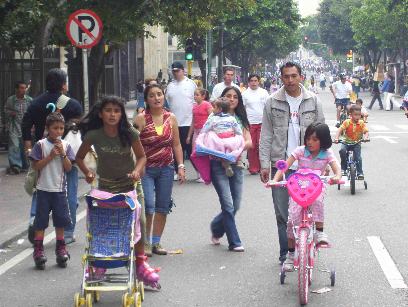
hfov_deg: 18.2
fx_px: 1275
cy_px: 154
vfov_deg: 13.7
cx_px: 204
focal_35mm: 108
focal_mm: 18
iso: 160
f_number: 4.6
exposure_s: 1/80
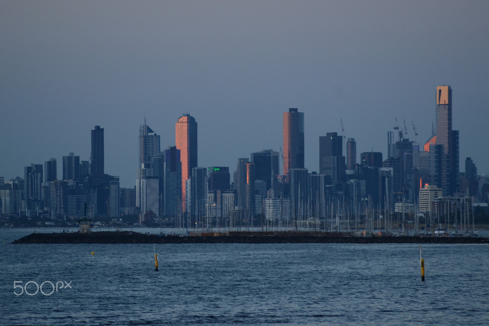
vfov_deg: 3.3
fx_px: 5636
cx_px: 245
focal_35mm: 415
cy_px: 162
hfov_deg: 5.0
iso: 400
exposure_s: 1/125
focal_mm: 270
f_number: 5.3
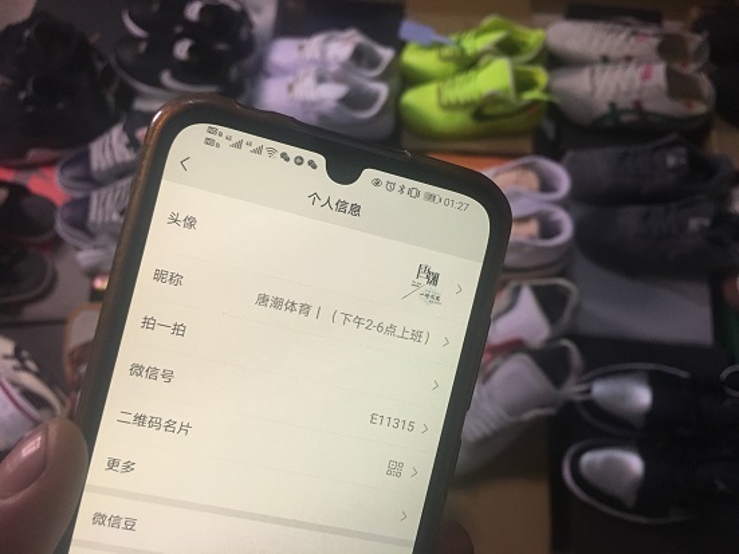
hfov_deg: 61.7
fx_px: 619
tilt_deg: -69.3
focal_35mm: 29
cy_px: 277
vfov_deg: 48.2
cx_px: 370
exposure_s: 1/33
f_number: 2.2
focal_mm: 4.15
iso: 160
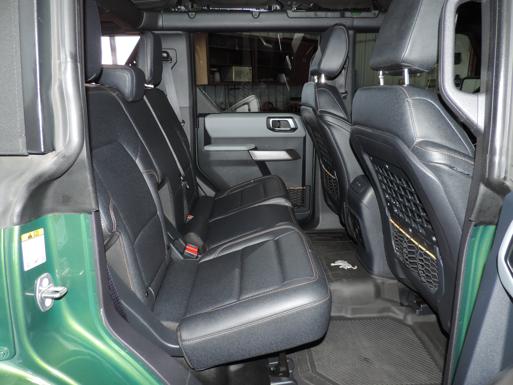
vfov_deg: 56.8
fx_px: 356
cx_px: 256
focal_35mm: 24
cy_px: 192
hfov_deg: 71.6
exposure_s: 1/30
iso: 200
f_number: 3
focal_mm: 4.3
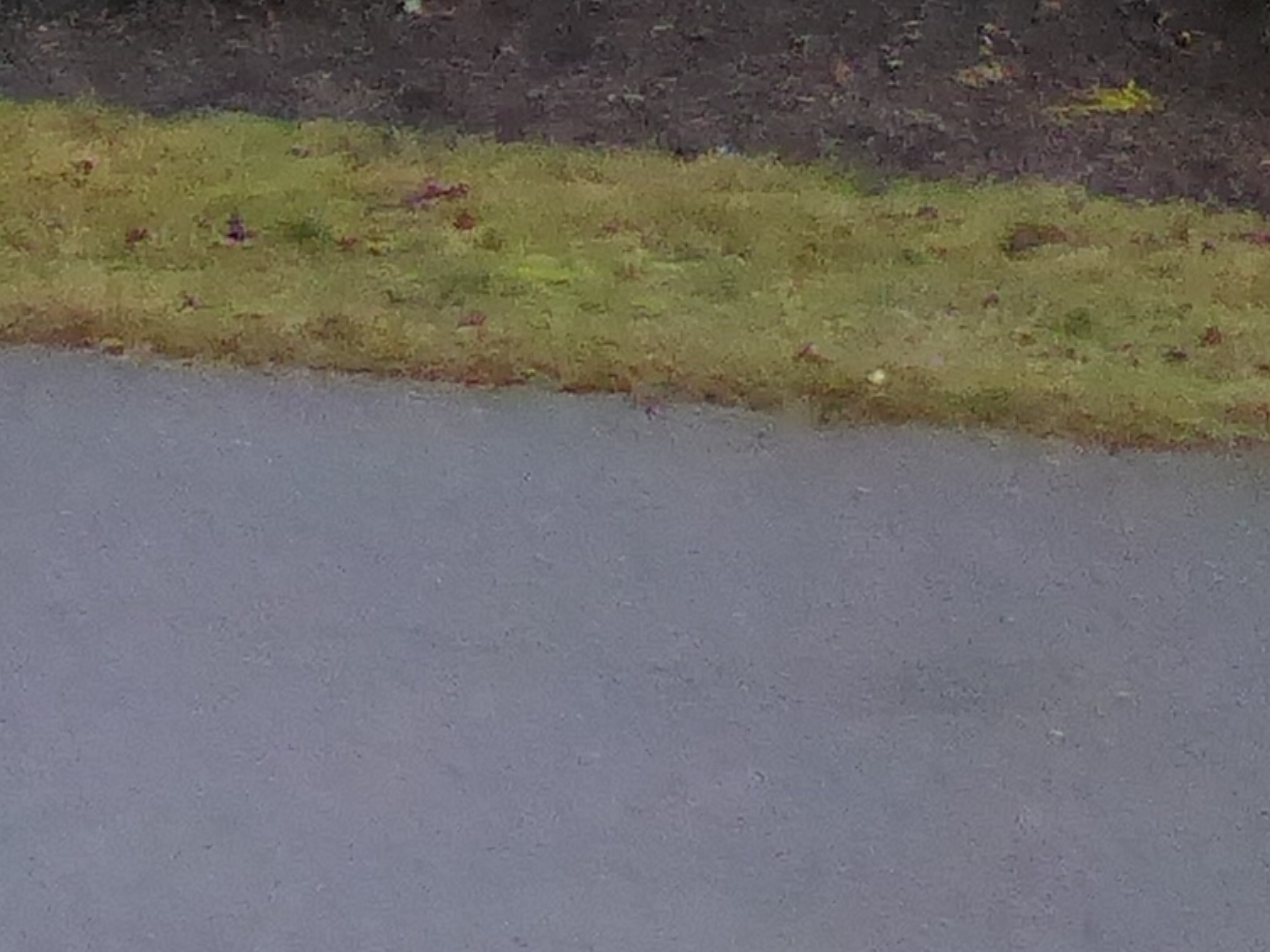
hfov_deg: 14.5
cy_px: -633
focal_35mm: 133
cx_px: 1398
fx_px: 4880
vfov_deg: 10.6
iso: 1600
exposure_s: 1/200
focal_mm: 4.3
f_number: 3.3
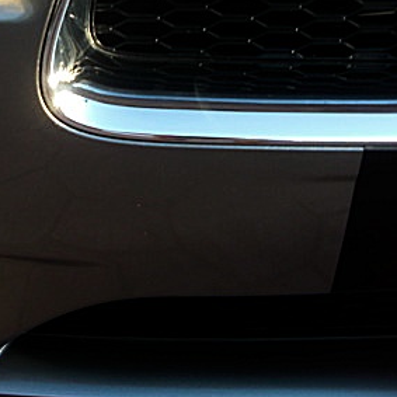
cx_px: -35
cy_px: 84
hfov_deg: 22.7
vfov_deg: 23.7
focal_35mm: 72
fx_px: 934
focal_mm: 6.3
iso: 50
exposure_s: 1/100
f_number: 2.8
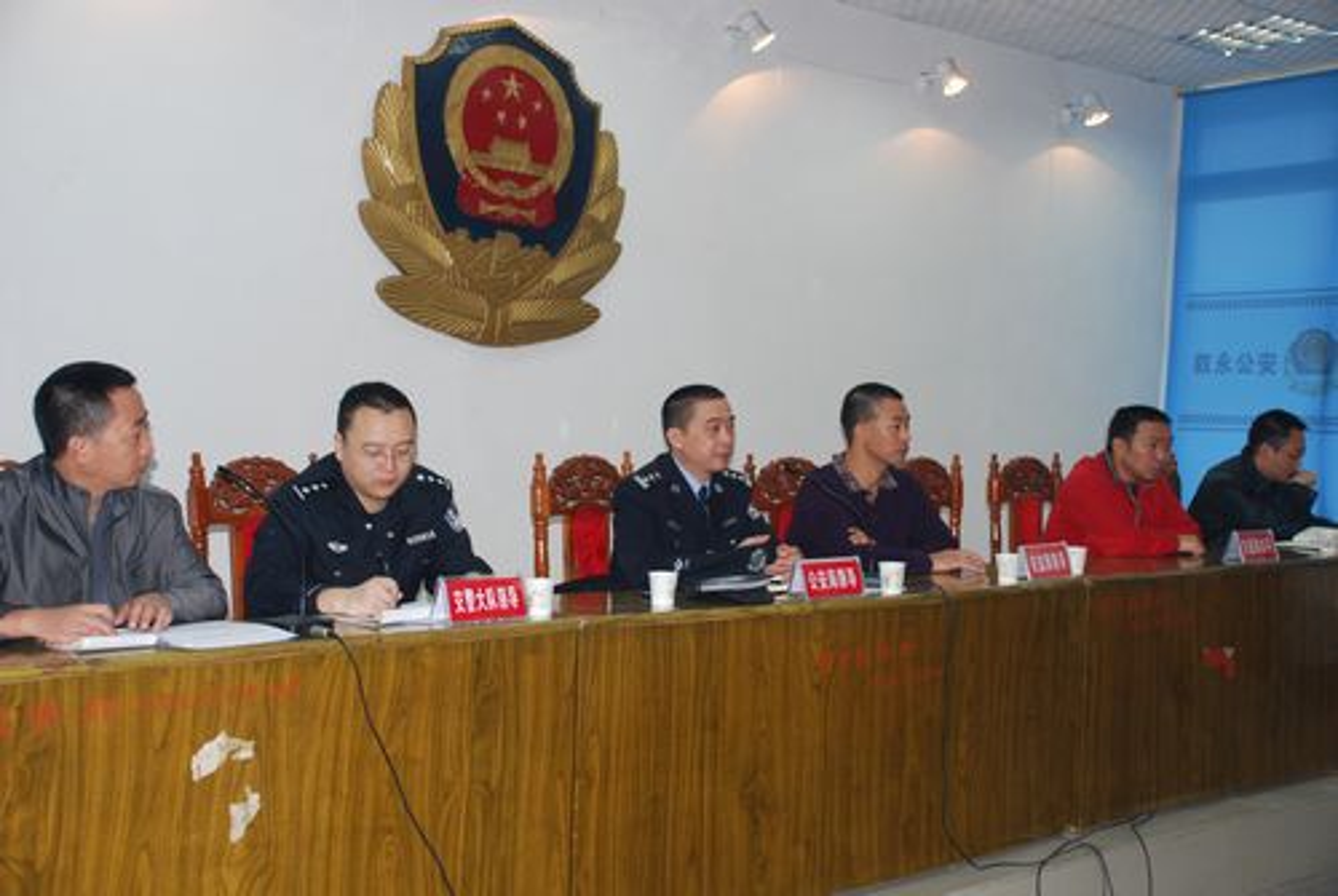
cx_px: 669
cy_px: 448
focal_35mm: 46
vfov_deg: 29.0
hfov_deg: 42.3
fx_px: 1731
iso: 400
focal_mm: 31
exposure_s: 1/60
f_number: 4.2
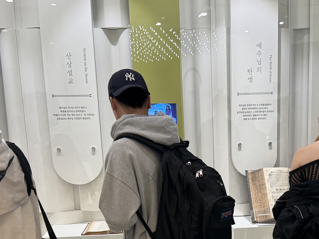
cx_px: 215
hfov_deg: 34.0
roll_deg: +2.7
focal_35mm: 56
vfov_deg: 25.0
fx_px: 516
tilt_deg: -12.0
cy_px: 232
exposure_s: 1/120
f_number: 1.78
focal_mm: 6.76
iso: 125
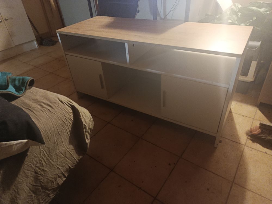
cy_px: 102
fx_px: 189
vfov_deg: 56.8
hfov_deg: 71.6
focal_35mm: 24
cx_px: 136
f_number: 1.7
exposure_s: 1/25
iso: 2139
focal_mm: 5.24
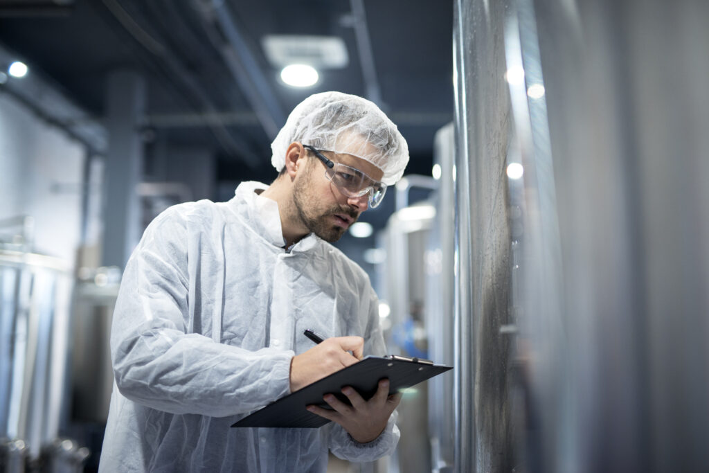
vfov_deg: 27.0
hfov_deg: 39.6
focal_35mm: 50
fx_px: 985
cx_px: 354
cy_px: 236
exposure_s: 1/200
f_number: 1.8
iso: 500
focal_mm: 50
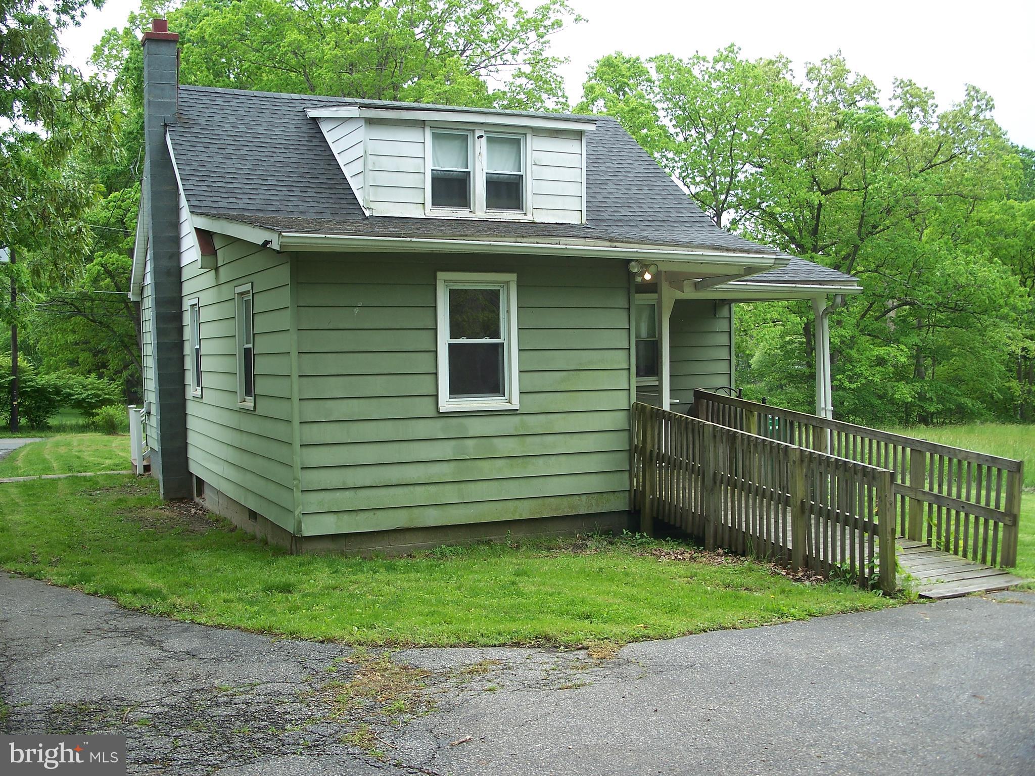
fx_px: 1106
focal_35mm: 37
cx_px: 518
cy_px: 388
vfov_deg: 38.7
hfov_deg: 50.1
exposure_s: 1/200
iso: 64
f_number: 2.8
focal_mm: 7.8
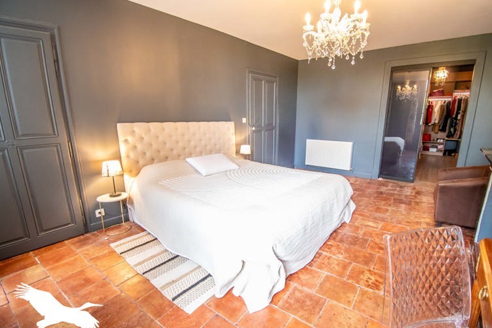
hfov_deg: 96.6
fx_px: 219
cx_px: 262
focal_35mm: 16
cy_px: 169
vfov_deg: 73.7
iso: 2500
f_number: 5
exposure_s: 1/50
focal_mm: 10
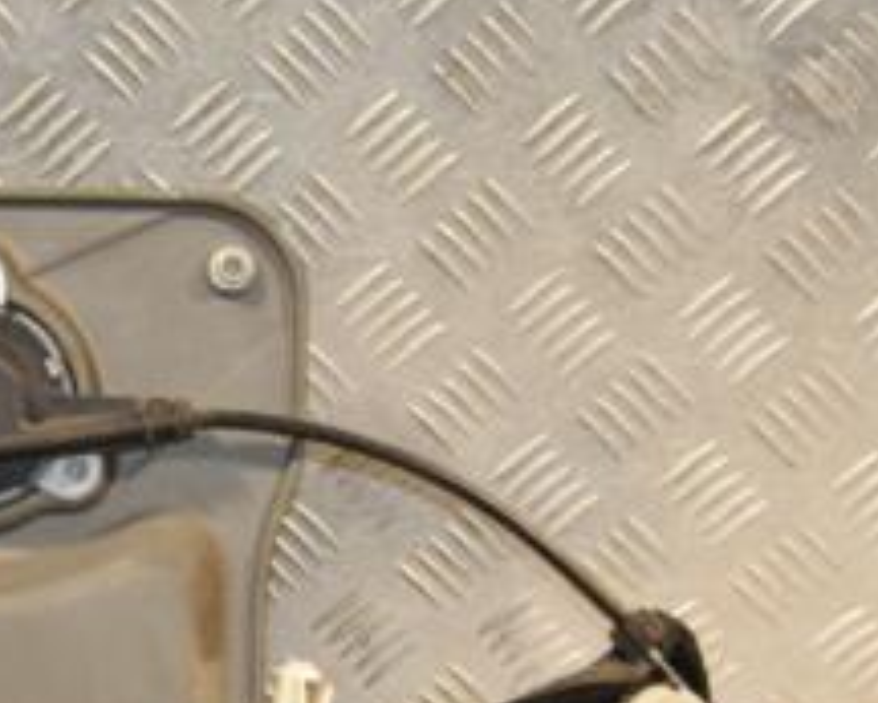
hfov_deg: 14.4
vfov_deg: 11.6
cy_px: 532
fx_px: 3458
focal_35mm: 133
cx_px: 126
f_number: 5.6
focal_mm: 34
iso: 800
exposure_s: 1/200
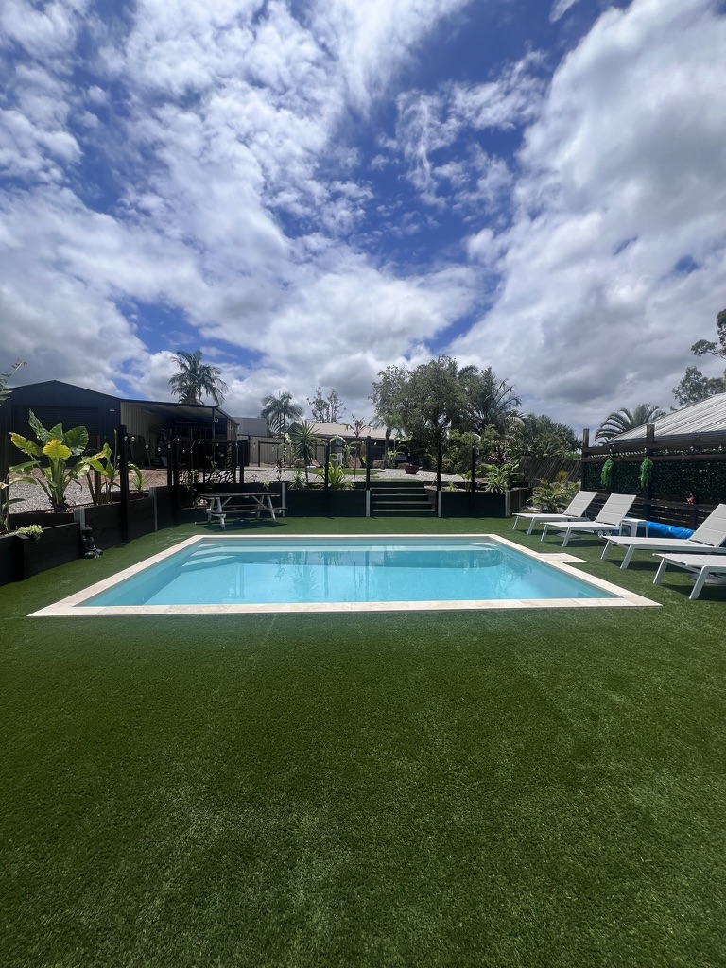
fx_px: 364
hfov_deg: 89.9
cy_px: 484
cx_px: 363
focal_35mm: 13
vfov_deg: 106.2
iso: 32
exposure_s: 1/3922
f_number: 1.8
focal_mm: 1.57
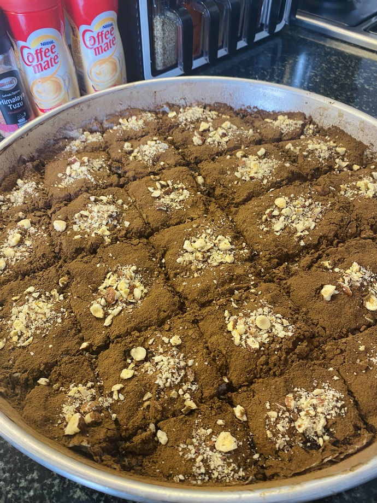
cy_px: 252
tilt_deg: -49.2
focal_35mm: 26
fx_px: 378
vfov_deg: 67.3
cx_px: 188
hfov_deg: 53.1
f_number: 1.8
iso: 125
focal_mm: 4.25
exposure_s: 1/72
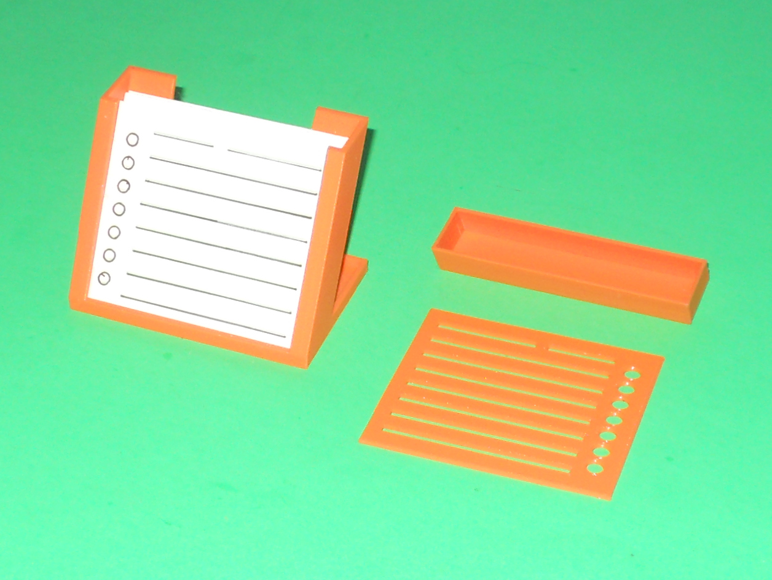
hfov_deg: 63.4
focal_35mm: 28
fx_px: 625
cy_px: 290
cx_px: 386
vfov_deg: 49.8
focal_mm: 5
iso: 80
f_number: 2.7
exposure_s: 1/25
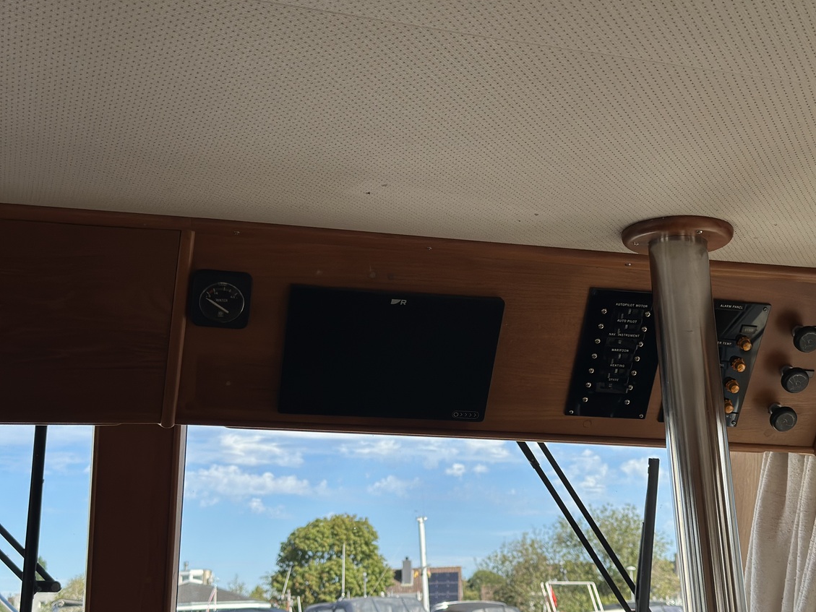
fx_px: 1202
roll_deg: +1.8
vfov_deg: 28.6
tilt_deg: +13.7
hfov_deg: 37.5
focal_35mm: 51
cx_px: 433
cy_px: 318
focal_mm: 6.86
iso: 80
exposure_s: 1/3597
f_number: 1.78
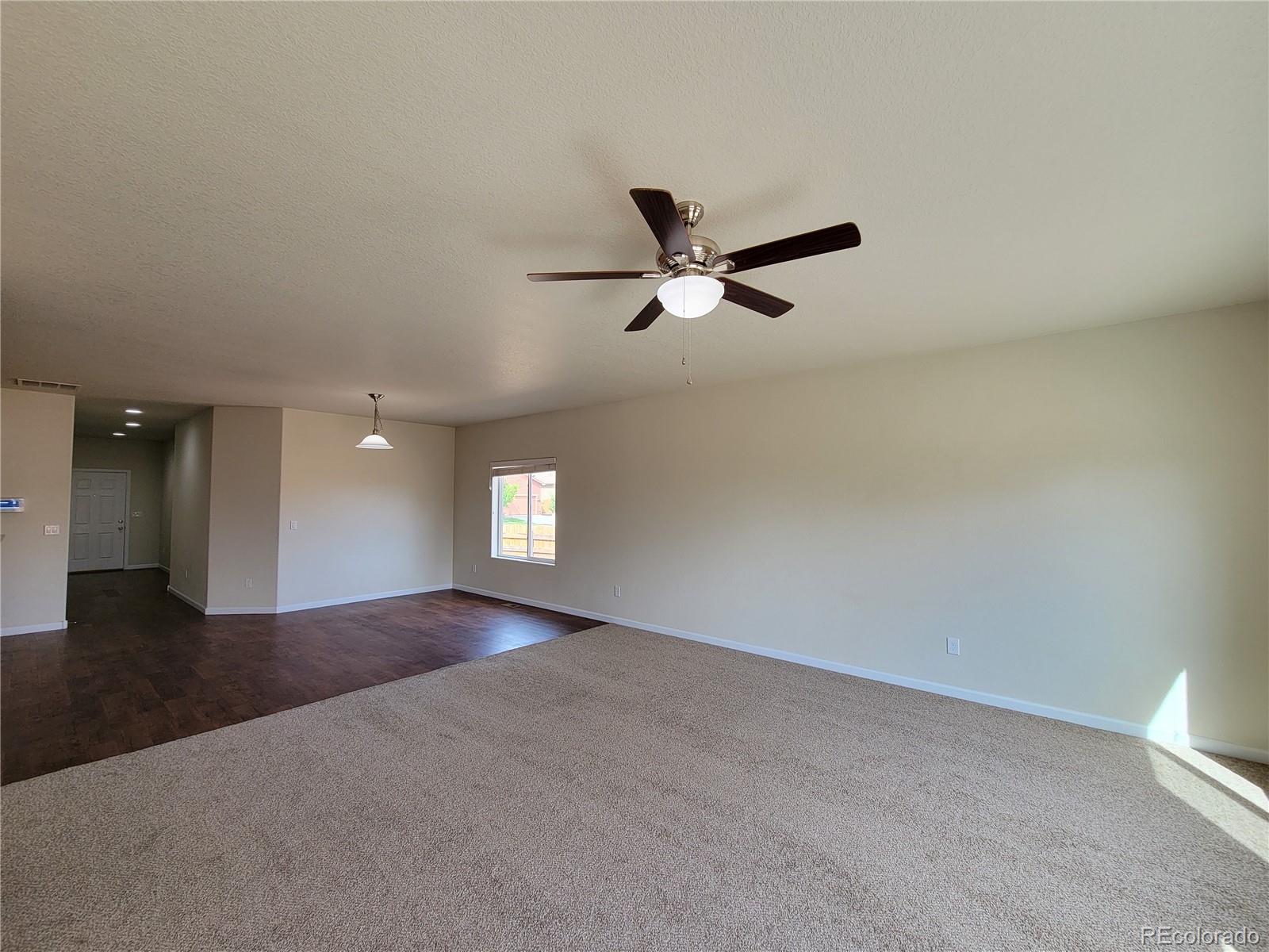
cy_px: 476
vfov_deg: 89.9
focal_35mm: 13
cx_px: 634
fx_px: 477
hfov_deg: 106.2
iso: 100
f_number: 2.2
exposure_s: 1/120
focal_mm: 2.2
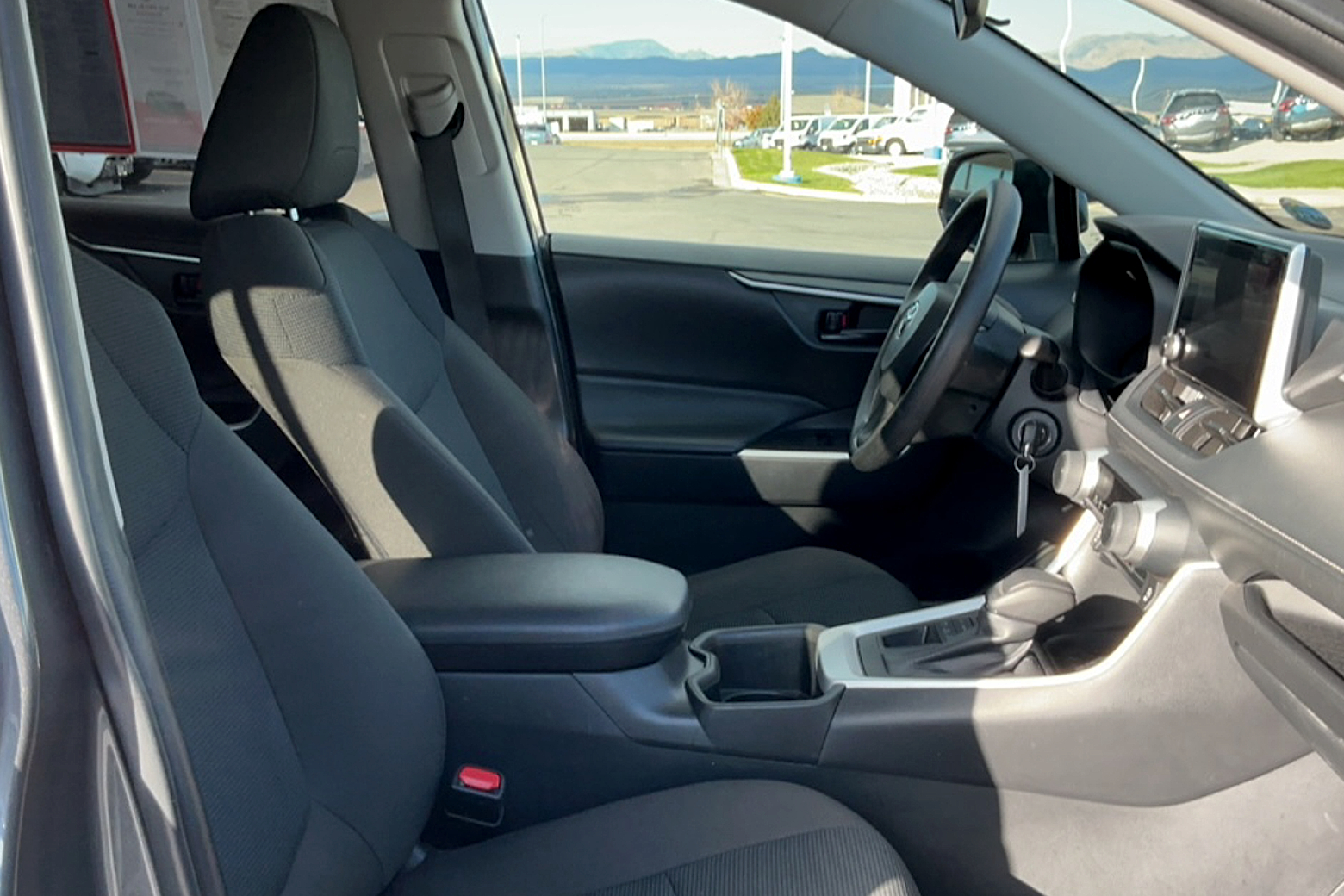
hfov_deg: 58.7
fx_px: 1195
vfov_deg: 41.0
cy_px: 507
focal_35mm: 32
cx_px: 688
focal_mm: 3
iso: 20
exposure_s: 1/149
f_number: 1.8
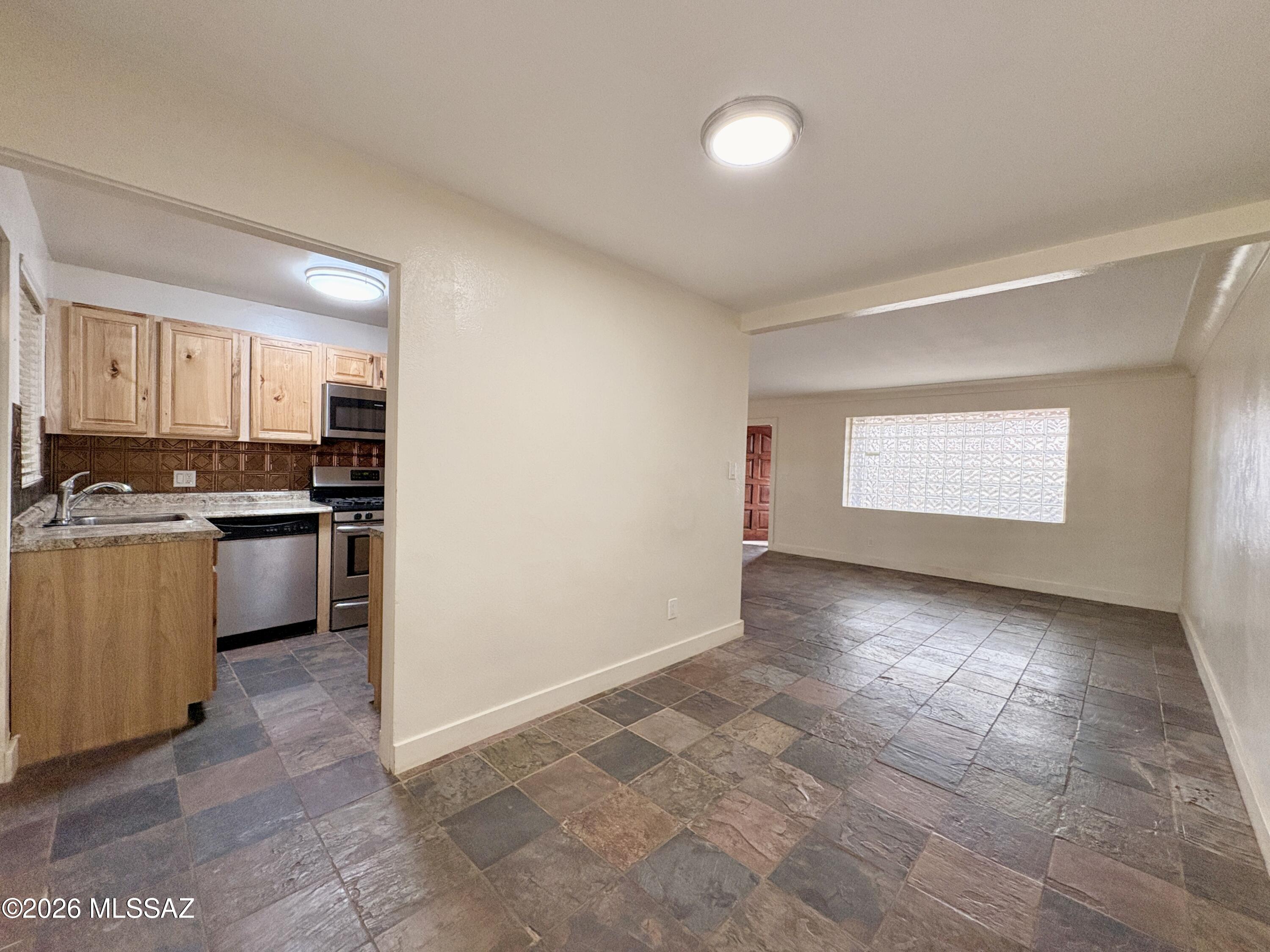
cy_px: 476
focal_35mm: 14
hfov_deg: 102.1
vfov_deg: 85.7
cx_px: 635
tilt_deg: -0.6
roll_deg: -1.1
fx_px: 514
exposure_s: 1/120
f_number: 2.2
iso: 400
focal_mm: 2.22
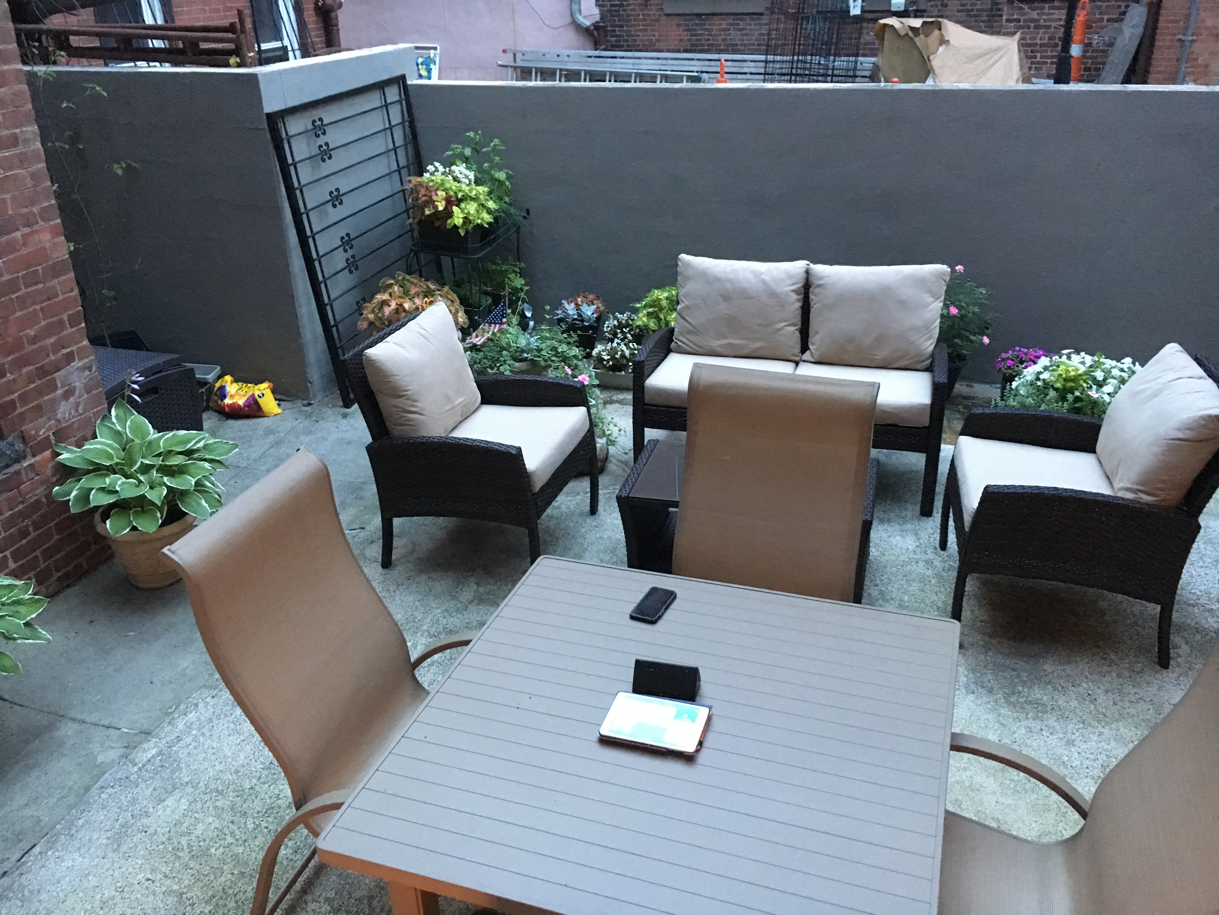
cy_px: 458
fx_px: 1021
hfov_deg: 61.7
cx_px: 610
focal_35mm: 29
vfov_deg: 48.2
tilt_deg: -25.2
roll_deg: +2.6
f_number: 2.2
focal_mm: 4.15
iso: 320
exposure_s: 1/15
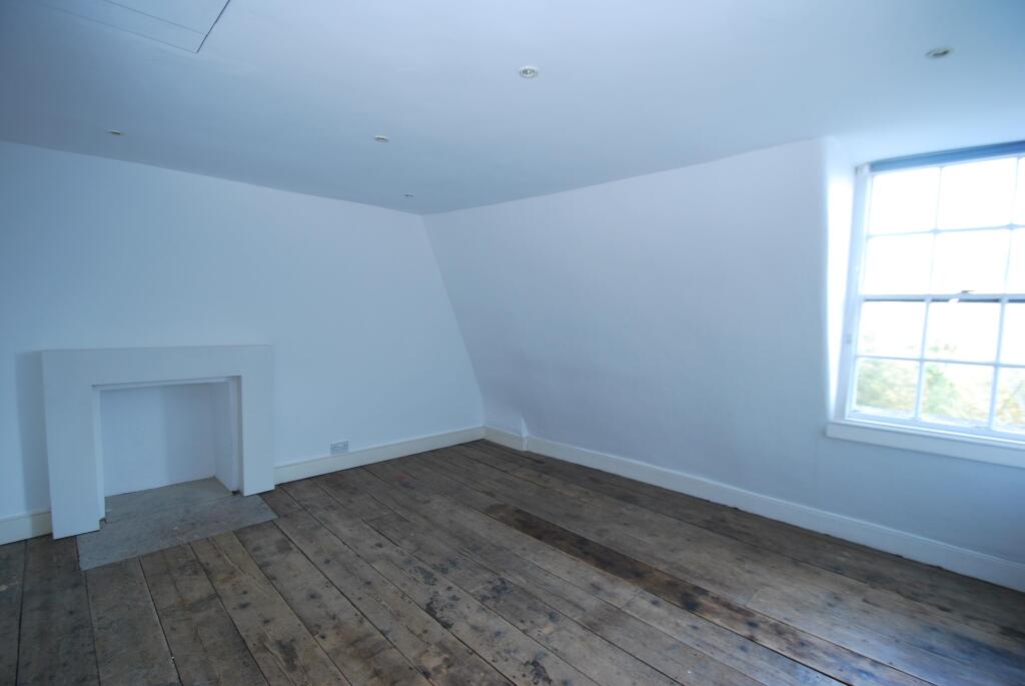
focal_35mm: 15
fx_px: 427
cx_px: 512
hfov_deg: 100.3
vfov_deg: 77.5
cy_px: 343
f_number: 3.5
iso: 250
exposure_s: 1/30
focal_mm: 10
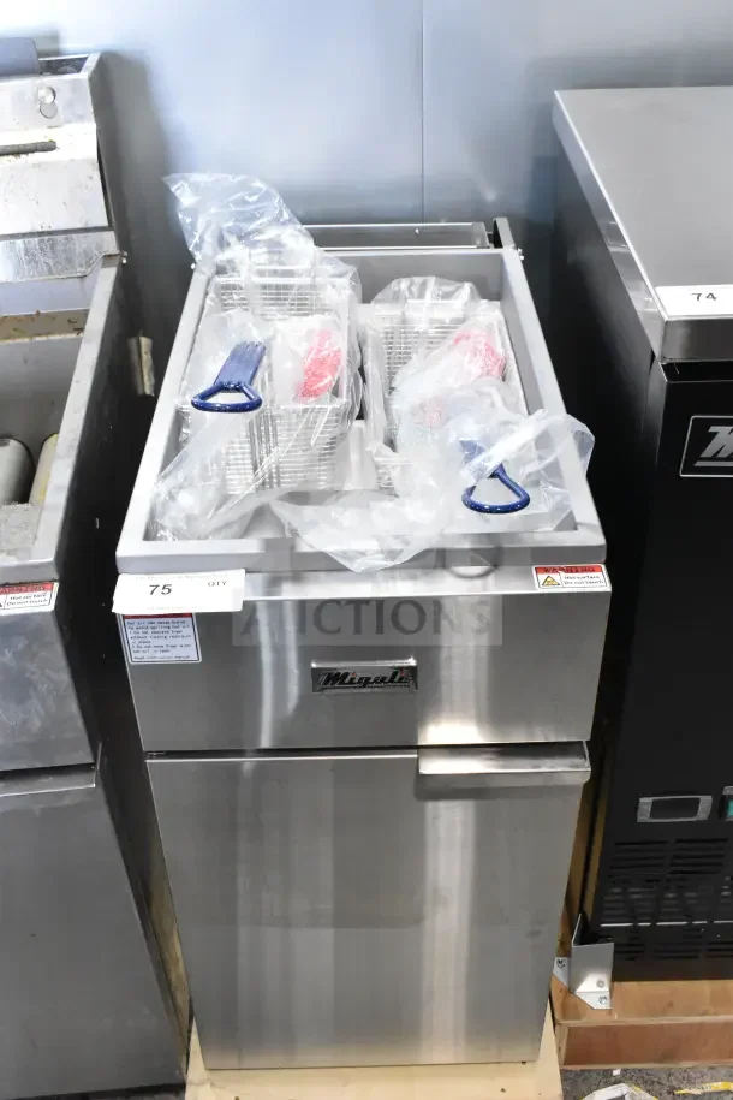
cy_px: 550
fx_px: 1099
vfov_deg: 53.1
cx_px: 366
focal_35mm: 36
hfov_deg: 36.9
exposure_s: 1/200
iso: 6400
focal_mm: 24
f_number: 7.1
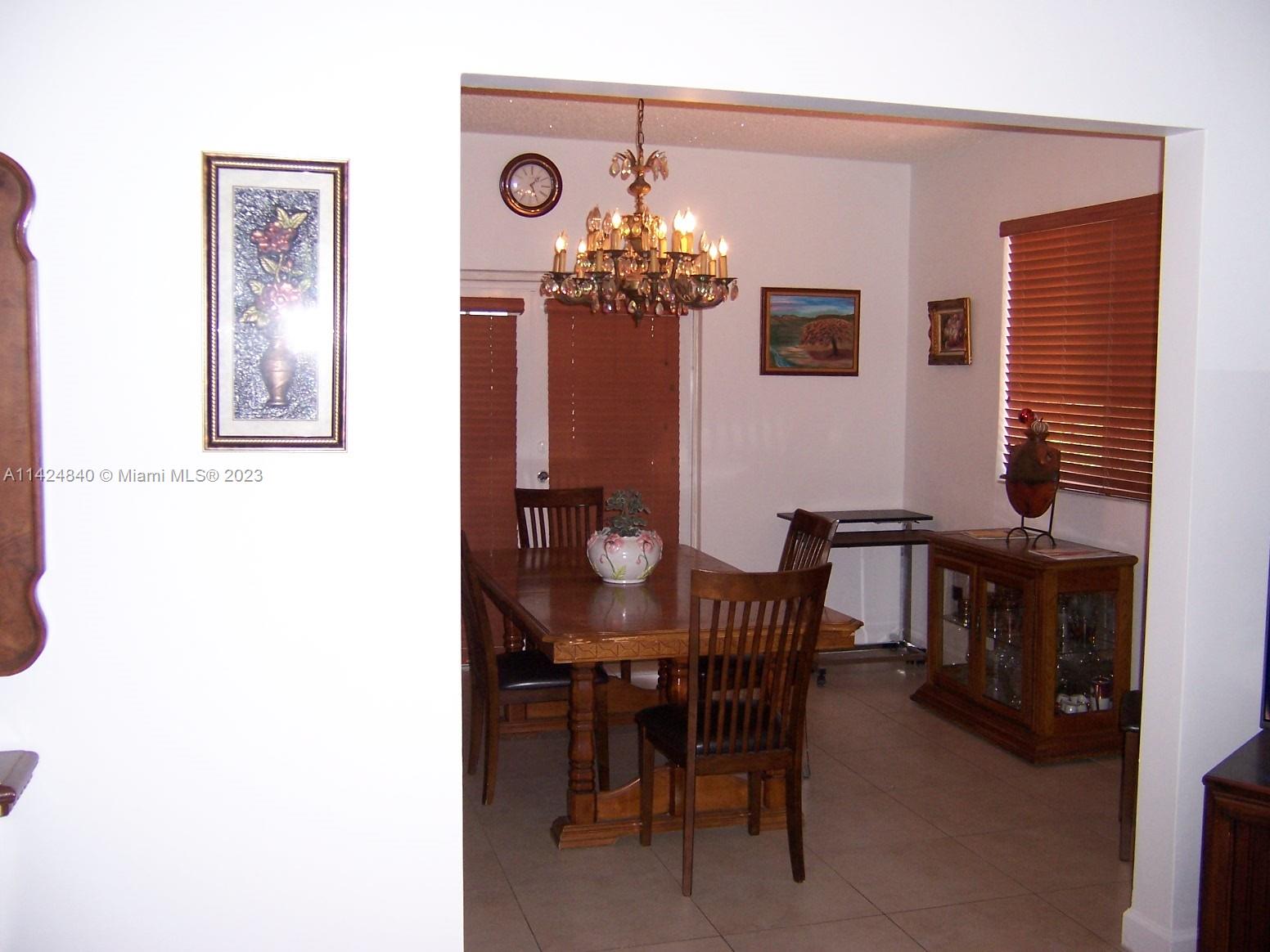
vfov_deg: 42.9
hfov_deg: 55.4
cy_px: 476
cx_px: 635
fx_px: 1211
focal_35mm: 33
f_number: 2.8
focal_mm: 5.5
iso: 140
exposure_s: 1/60
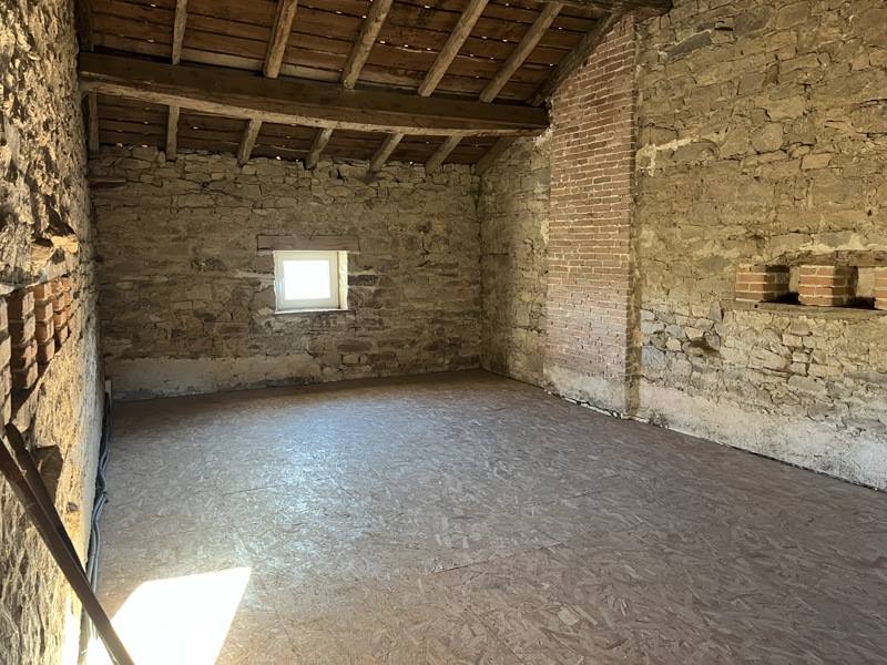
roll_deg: +0.6
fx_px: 666
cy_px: 332
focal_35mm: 26
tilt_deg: -6.3
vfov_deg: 53.1
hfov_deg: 67.3
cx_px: 444
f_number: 1.6
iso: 400
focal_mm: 5.1
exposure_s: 1/60
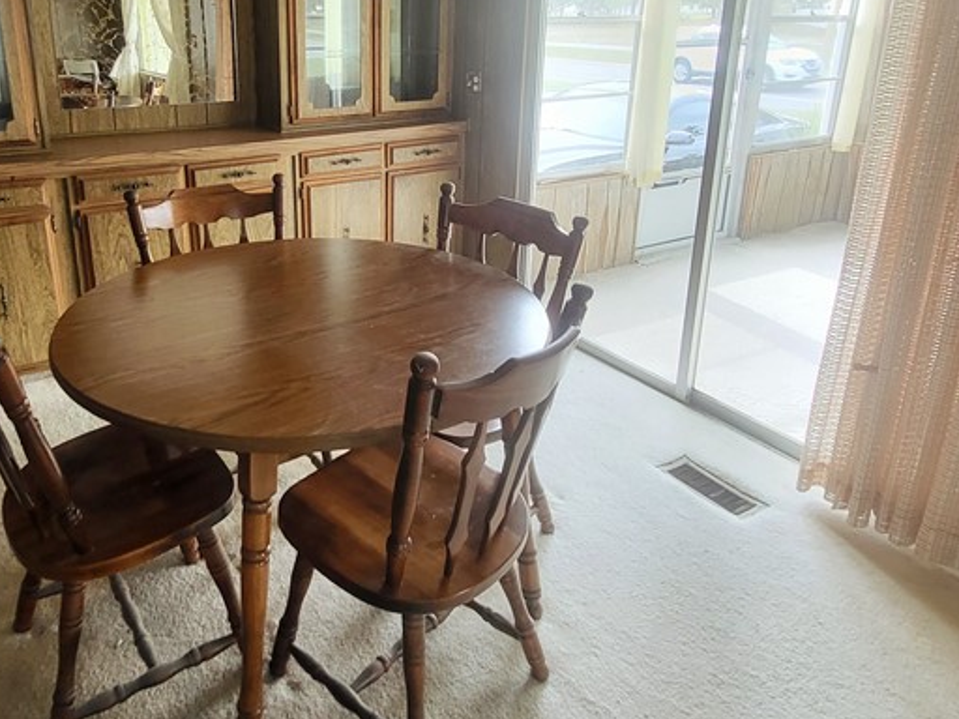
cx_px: 361
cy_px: 223
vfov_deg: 51.8
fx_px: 720
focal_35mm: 26
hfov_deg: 66.3
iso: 100
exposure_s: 1/60.2
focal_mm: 1.74
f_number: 2.2
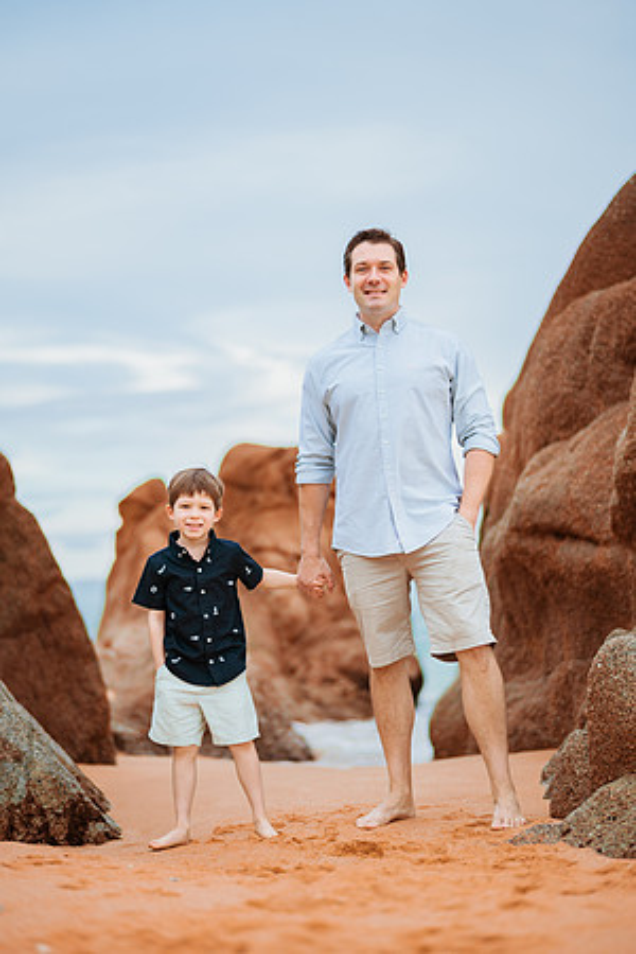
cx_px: 318
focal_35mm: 58
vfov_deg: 34.5
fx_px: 1537
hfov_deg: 23.4
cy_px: 477
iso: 100
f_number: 1.8
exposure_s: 1/400
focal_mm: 58
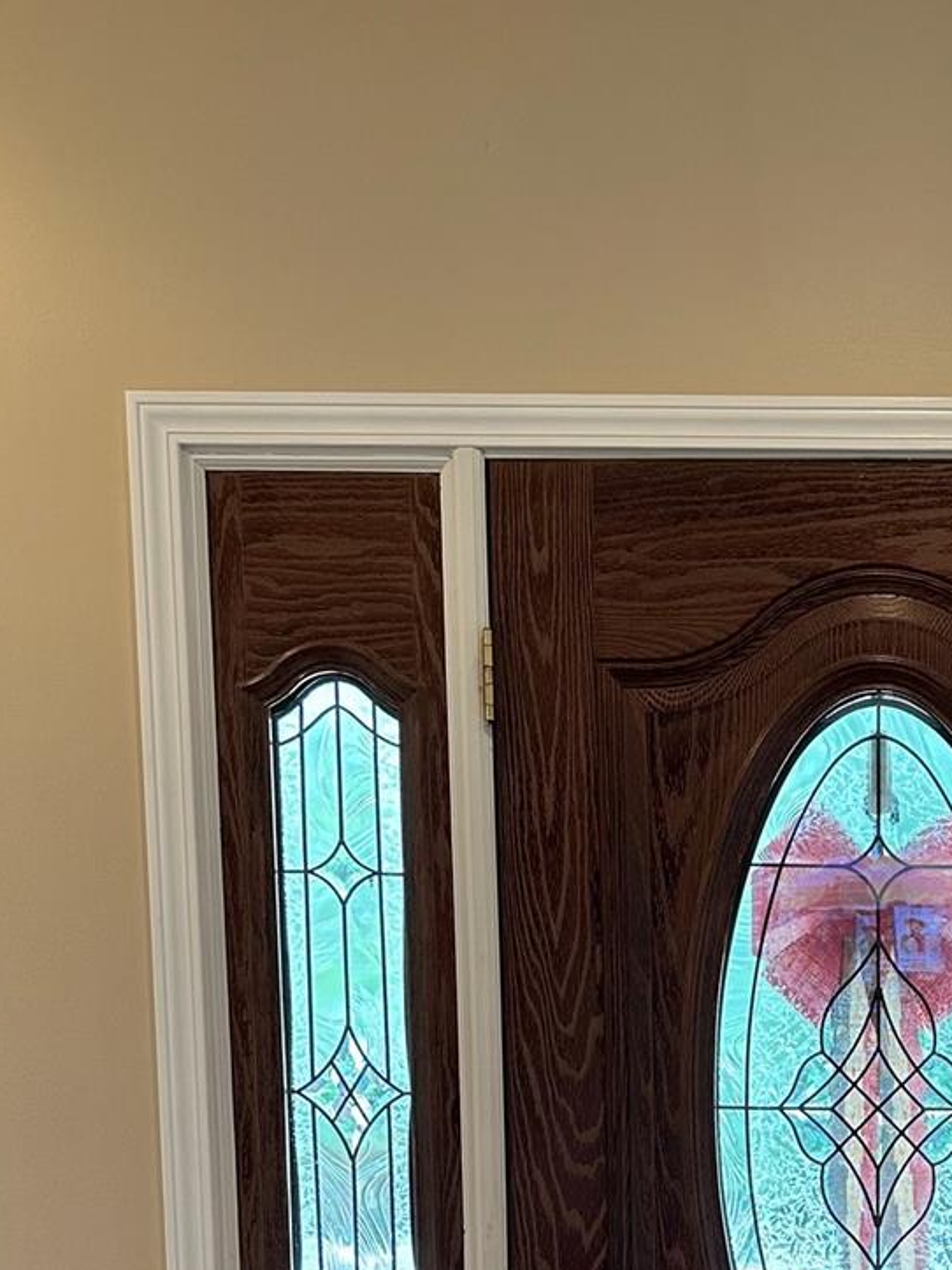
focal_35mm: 51
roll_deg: -0.9
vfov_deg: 33.9
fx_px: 1871
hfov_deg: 27.1
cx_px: 936
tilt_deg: -8.3
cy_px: 1293
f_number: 1.78
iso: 200
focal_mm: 6.86
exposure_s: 1/60
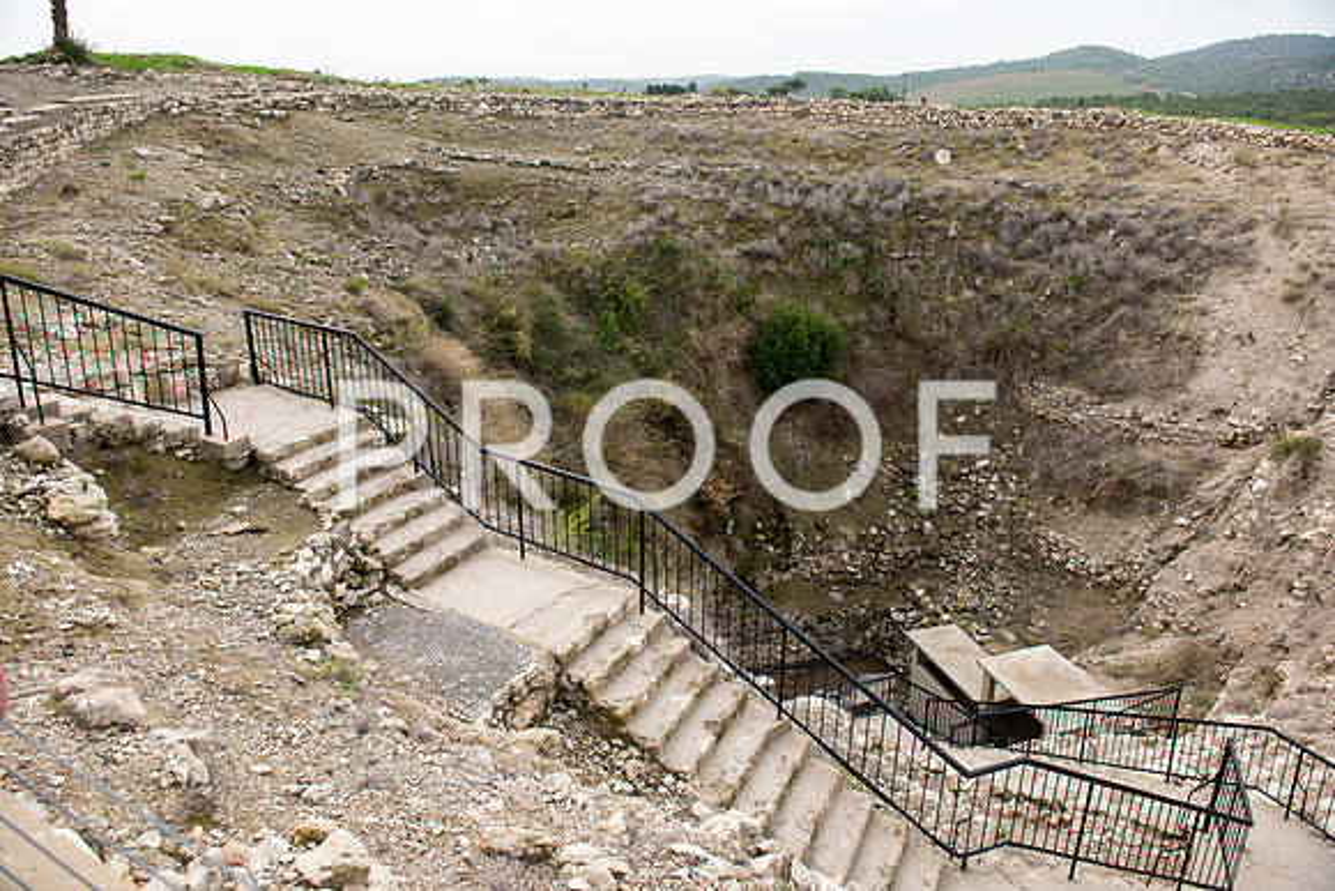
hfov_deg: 73.7
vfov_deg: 53.2
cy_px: 446
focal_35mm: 24
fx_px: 890
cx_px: 668
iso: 100
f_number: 3.5
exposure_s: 1/500
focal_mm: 24
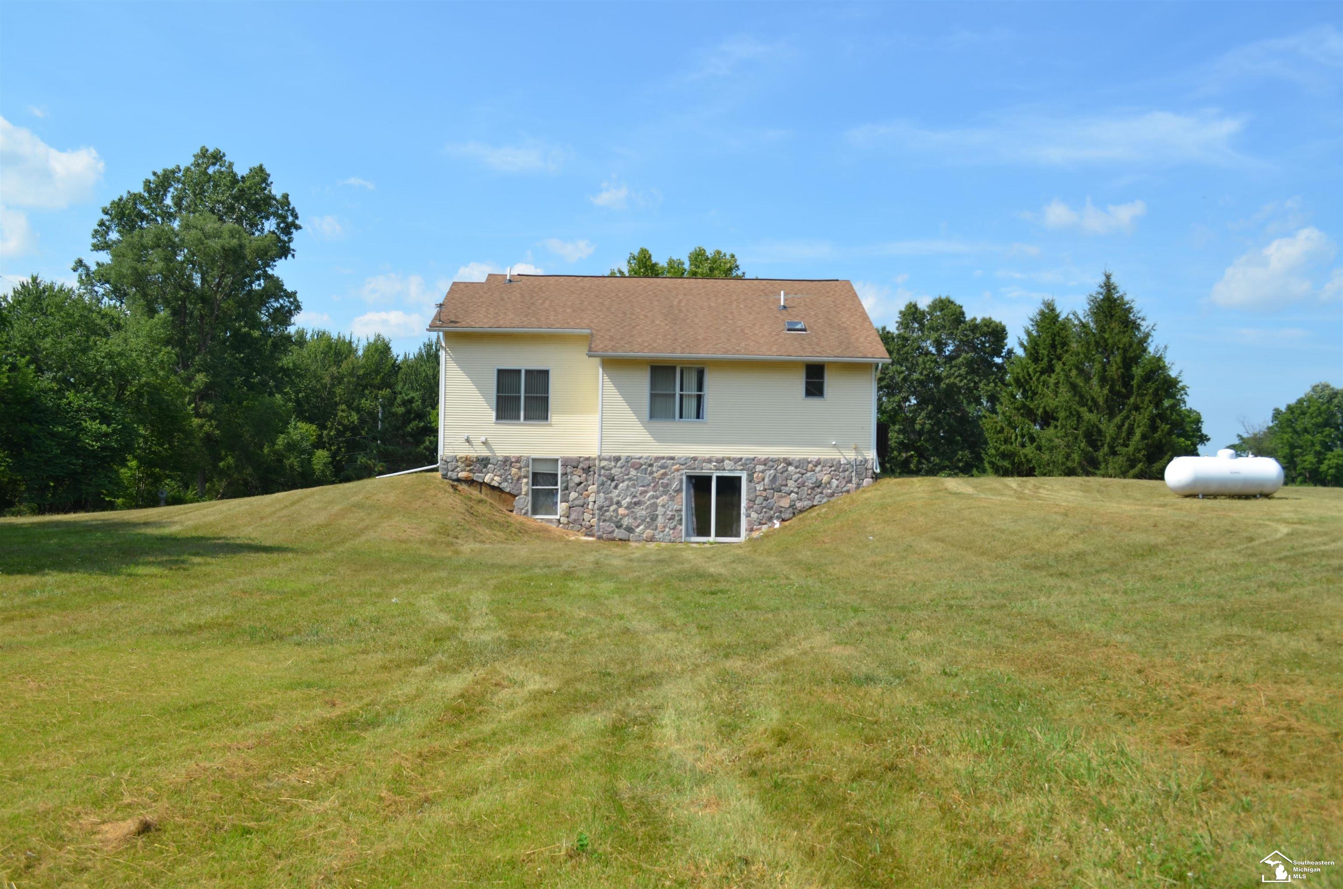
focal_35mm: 33
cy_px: 444
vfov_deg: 39.8
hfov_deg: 57.3
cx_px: 672
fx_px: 1228
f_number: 9
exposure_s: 1/320
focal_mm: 22
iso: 100
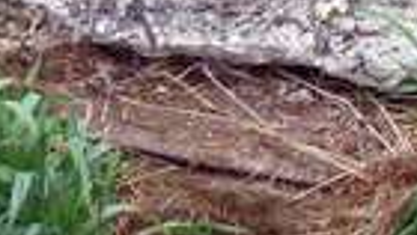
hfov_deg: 14.4
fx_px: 1649
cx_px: 283
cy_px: -21
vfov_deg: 8.1
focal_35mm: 149
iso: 80
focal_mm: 8.6
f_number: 3.3
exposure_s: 1/160
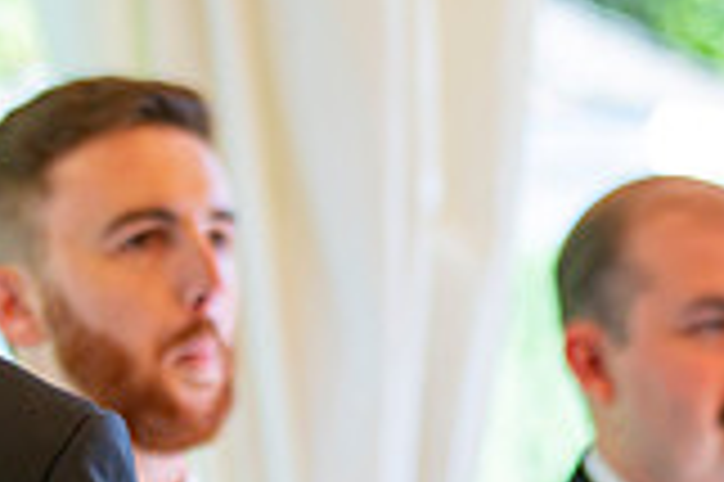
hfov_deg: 7.9
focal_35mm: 258
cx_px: -117
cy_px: 135
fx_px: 5183
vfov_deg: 5.3
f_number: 2.8
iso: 640
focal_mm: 70
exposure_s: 1/640
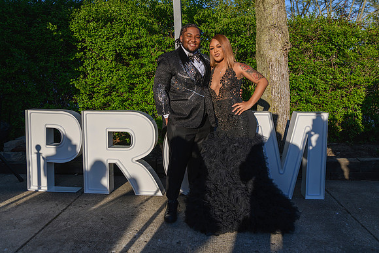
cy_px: 104
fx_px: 297
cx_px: 192
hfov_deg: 65.0
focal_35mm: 28
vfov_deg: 45.9
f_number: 3.2
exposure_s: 1/1000
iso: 64
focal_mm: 24
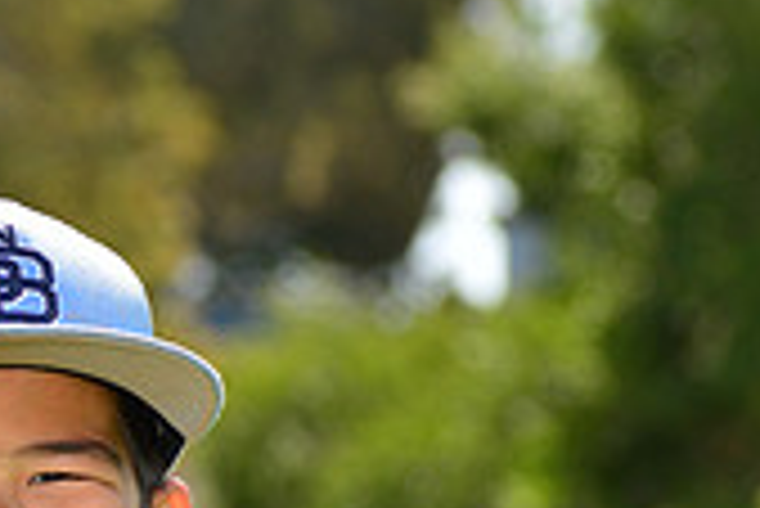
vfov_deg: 3.0
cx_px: -306
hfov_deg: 4.4
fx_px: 9804
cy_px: 726
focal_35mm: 464
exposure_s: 1/250
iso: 200
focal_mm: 135
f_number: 8
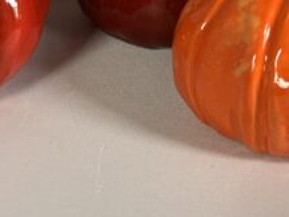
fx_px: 769
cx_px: 81
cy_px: -107
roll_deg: +3.0
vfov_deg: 14.9
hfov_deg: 21.2
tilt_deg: -15.7
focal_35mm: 92
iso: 125
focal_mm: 5.7
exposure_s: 1/97
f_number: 1.5
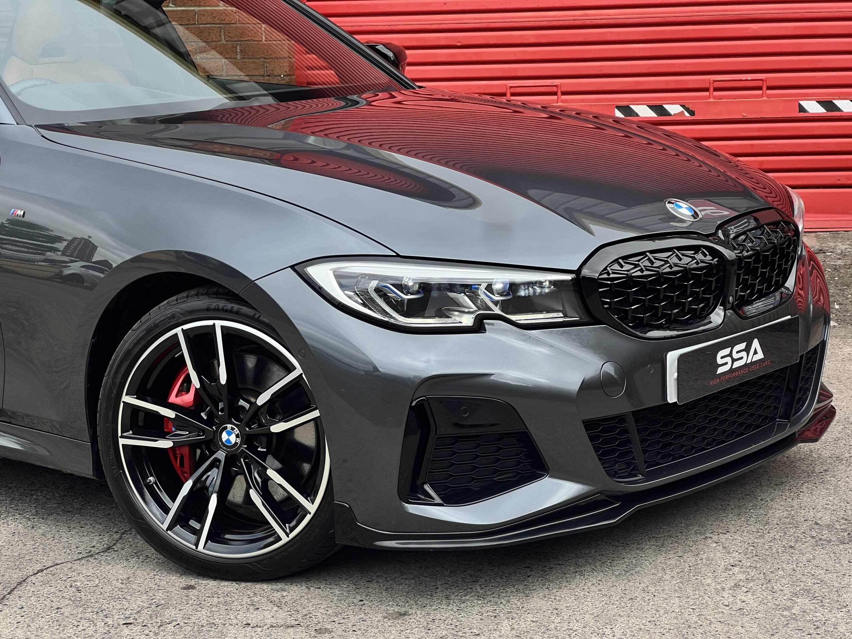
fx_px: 1895
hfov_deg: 25.3
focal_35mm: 77
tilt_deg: -6.3
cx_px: 426
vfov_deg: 19.1
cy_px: 320
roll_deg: +0.8
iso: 32
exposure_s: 1/292
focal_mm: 9
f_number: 2.8
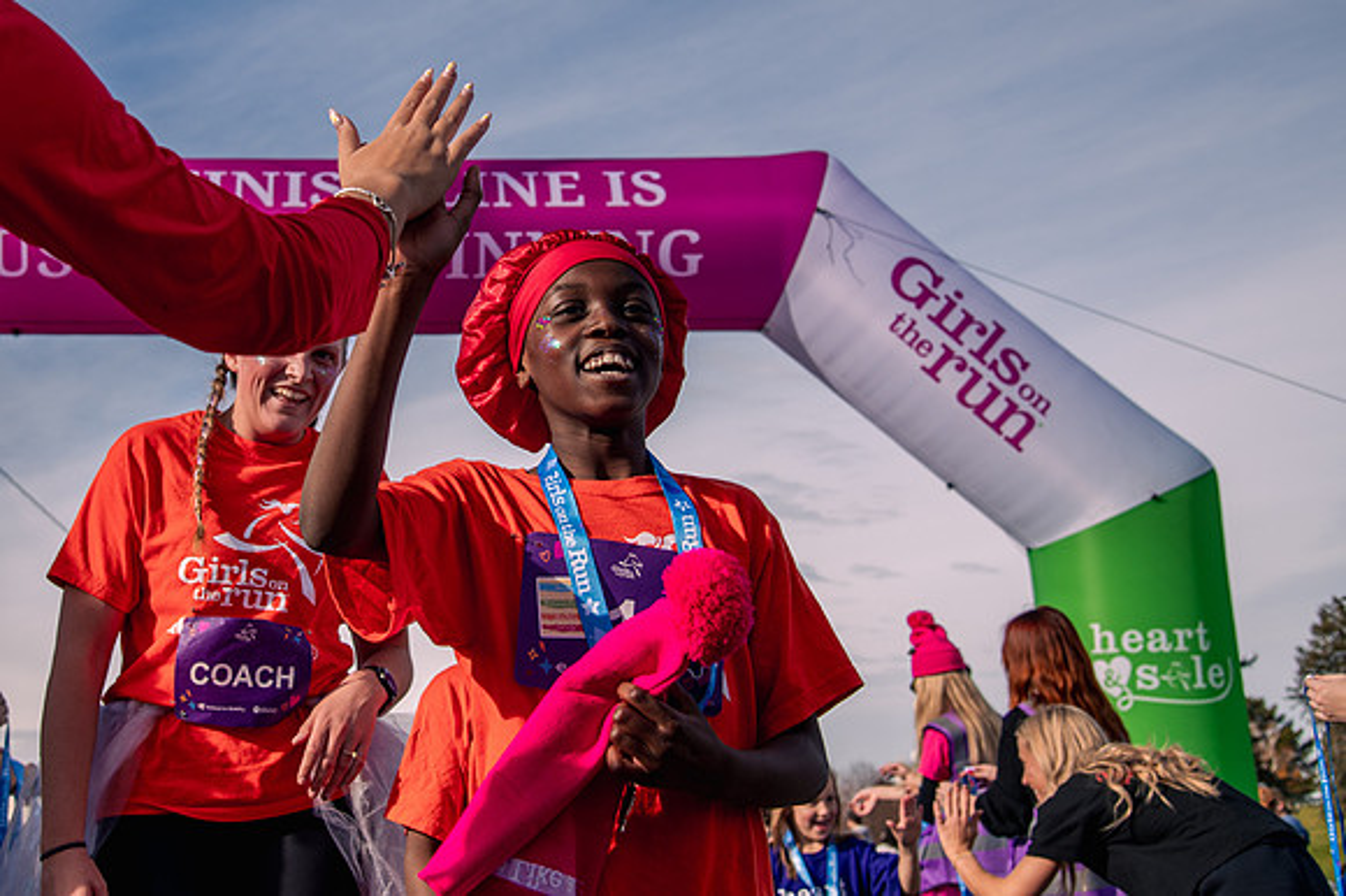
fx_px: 1952
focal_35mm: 52
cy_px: 314
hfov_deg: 37.6
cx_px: 451
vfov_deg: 25.7
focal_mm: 38
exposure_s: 1/1000
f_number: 5.6
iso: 200
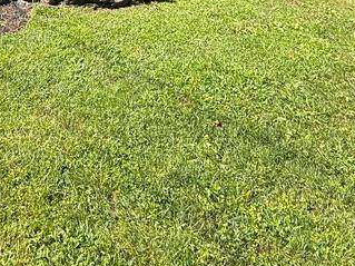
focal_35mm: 45
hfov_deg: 38.8
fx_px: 461
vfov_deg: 24.8
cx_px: 27
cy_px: -131
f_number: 2.2
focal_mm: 2.22
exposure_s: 1/400
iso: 50
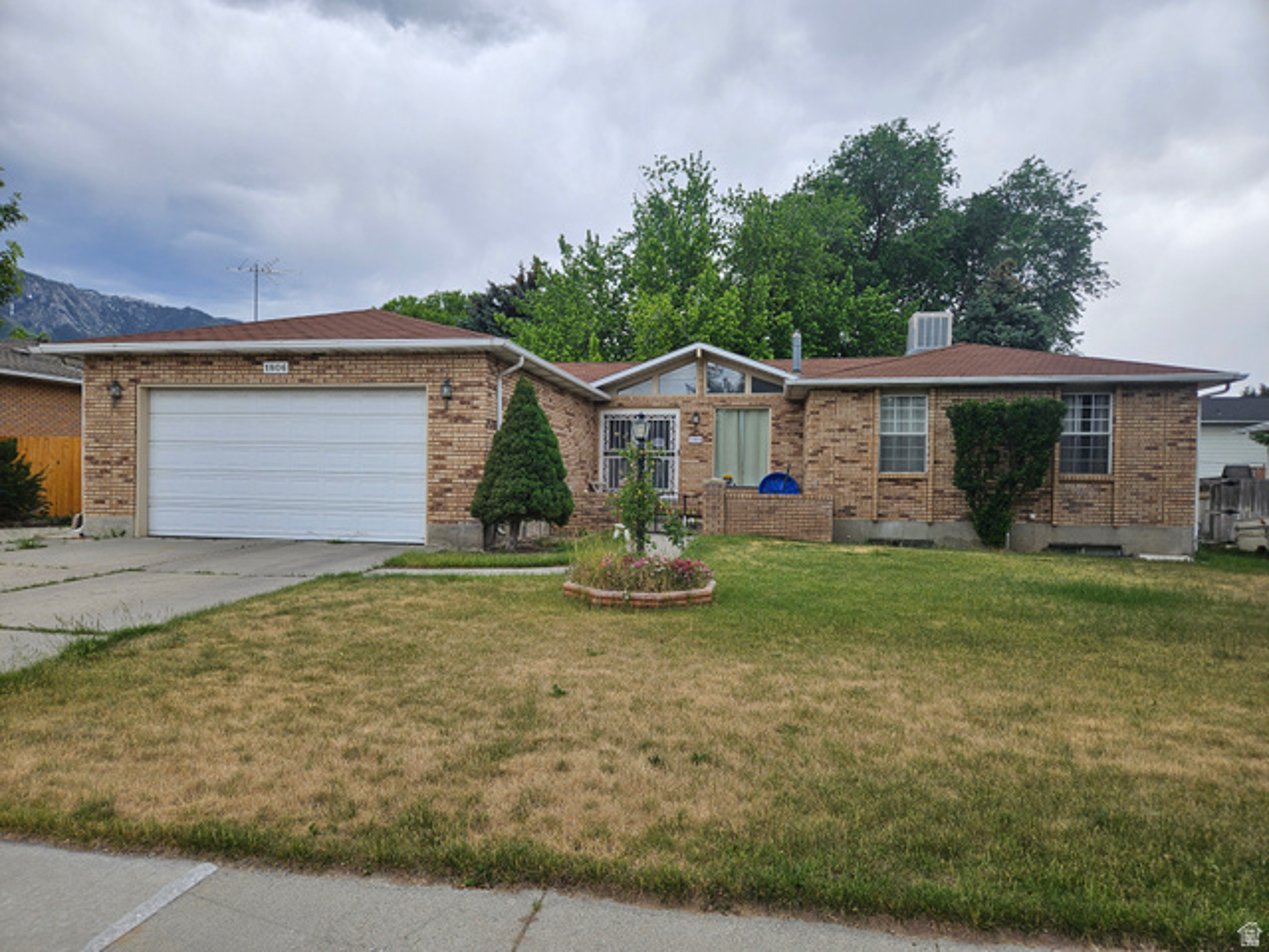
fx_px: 843
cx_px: 634
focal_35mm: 23
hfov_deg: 73.9
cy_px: 476
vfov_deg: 58.9
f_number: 1.8
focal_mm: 5.4
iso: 25
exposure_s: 1/1064
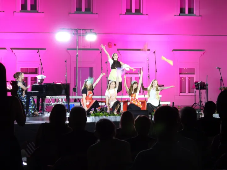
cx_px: 114
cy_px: 85
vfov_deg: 17.4
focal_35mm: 85
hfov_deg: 23.0
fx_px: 557
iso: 400
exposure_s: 1/15
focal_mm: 15.2
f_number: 4
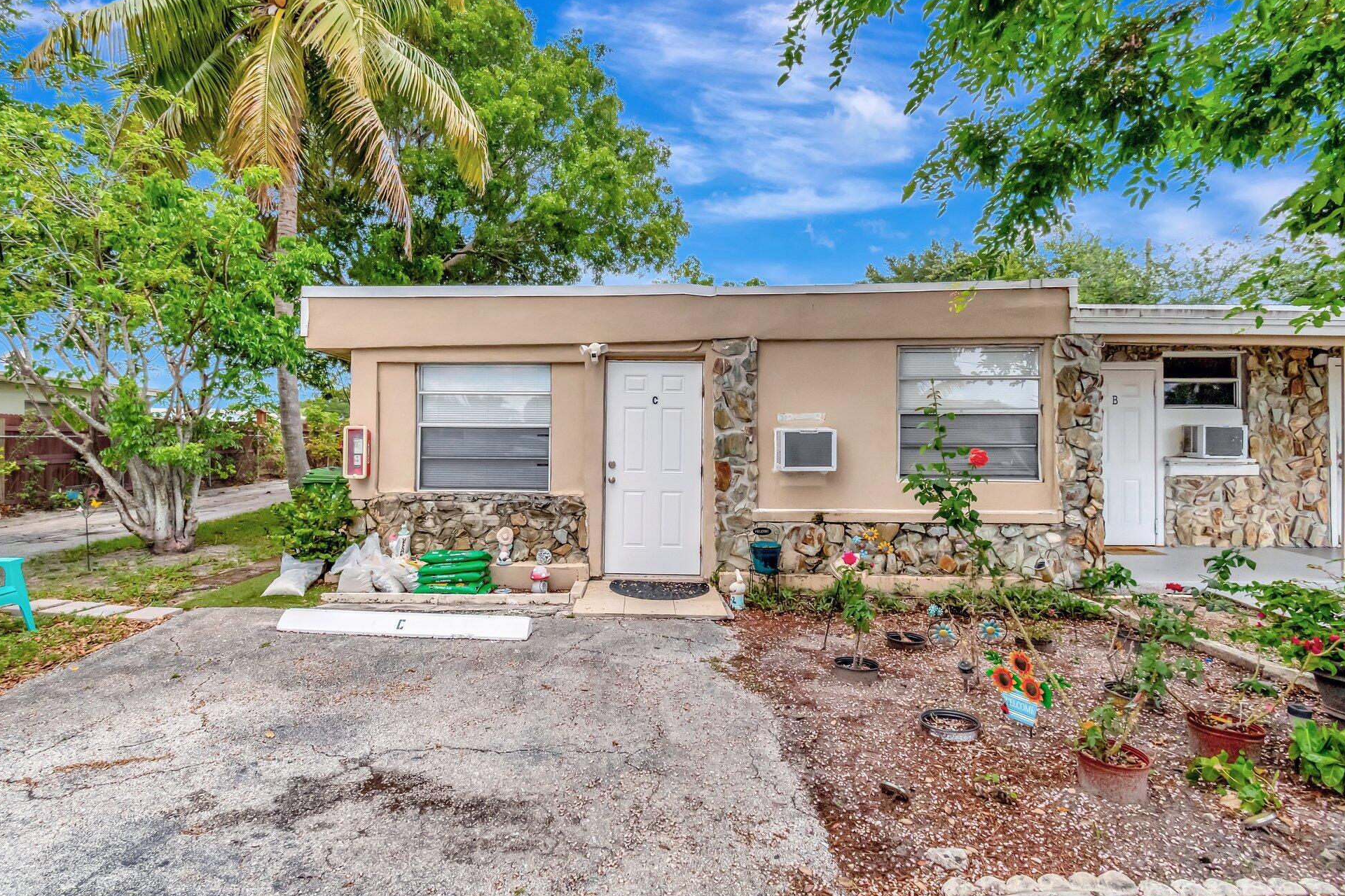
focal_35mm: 16
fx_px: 598
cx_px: 646
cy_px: 448
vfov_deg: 73.7
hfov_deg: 96.7
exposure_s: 1/2500
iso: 1100
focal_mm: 10
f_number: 8
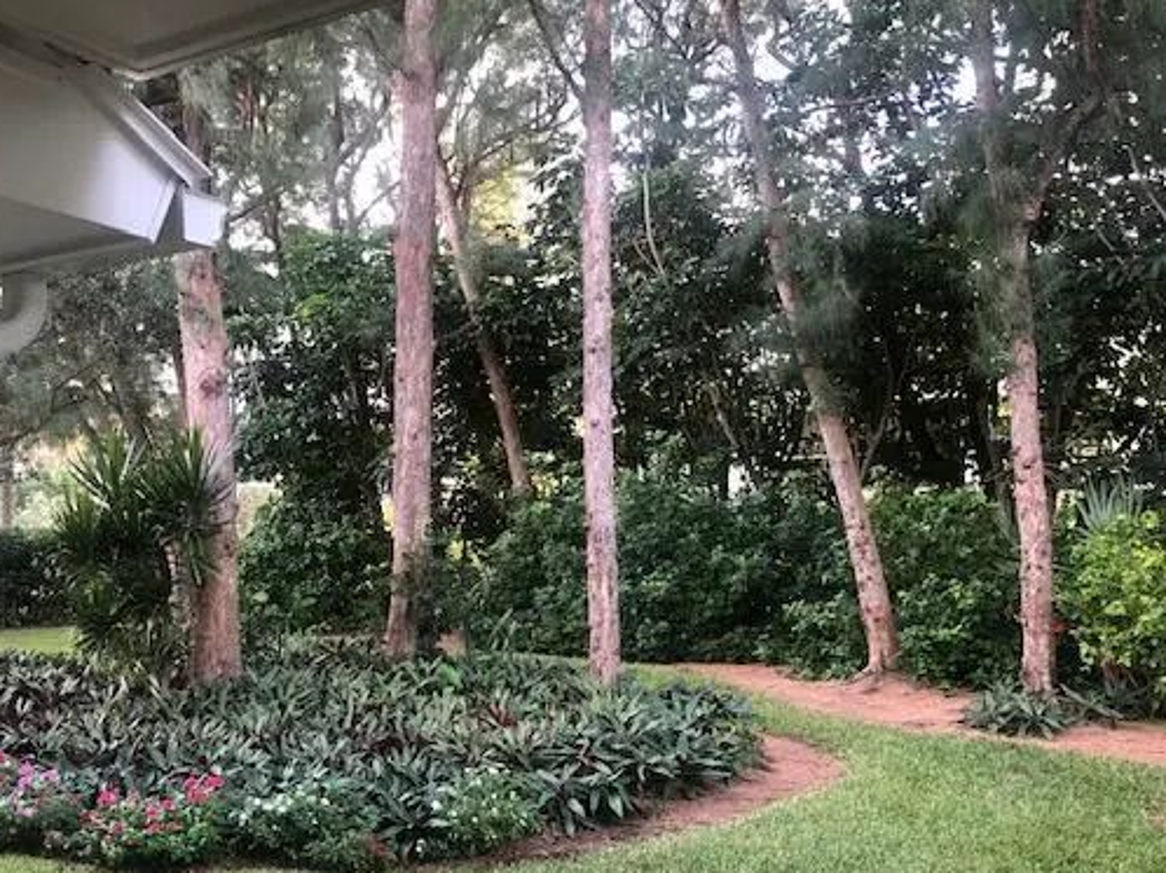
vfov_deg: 39.5
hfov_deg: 51.0
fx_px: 1212
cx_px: 452
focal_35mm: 36
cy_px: 517
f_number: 1.8
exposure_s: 1/40
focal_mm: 4
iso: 25
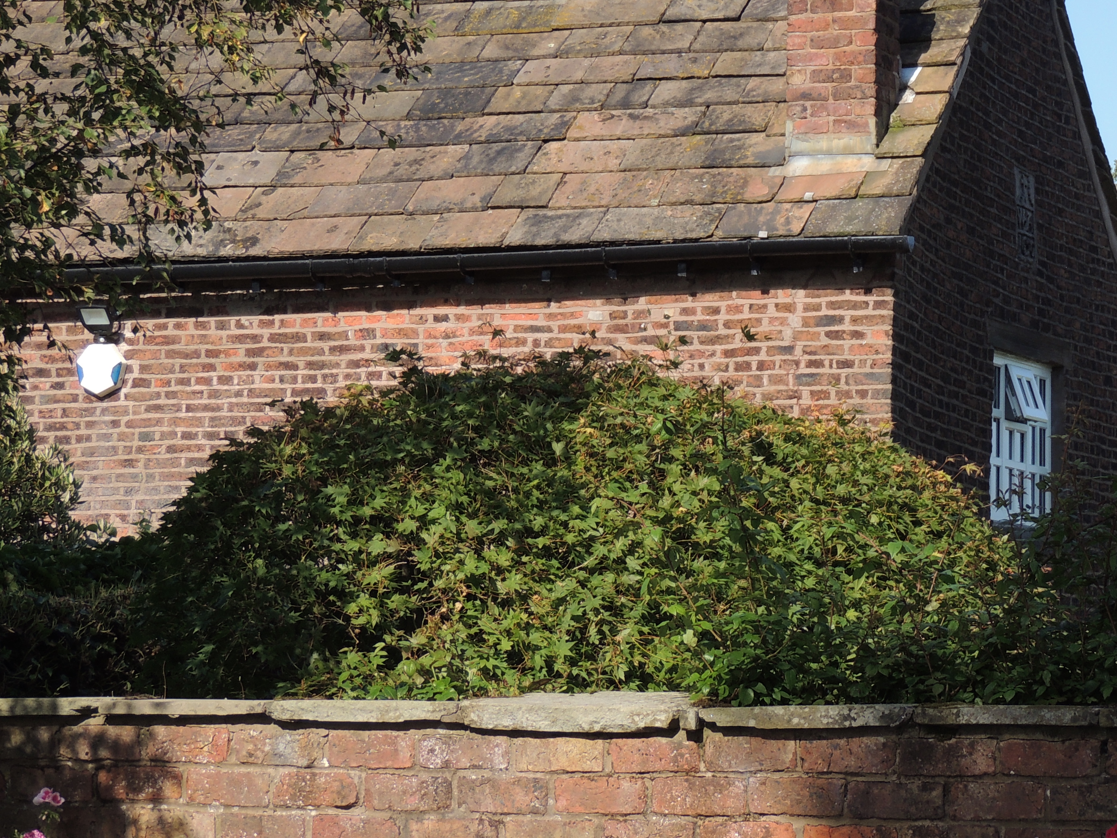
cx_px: 875
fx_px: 4549
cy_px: 251
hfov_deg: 13.9
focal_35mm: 141
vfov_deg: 10.5
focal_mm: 15.1
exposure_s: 1/500
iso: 100
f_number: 4
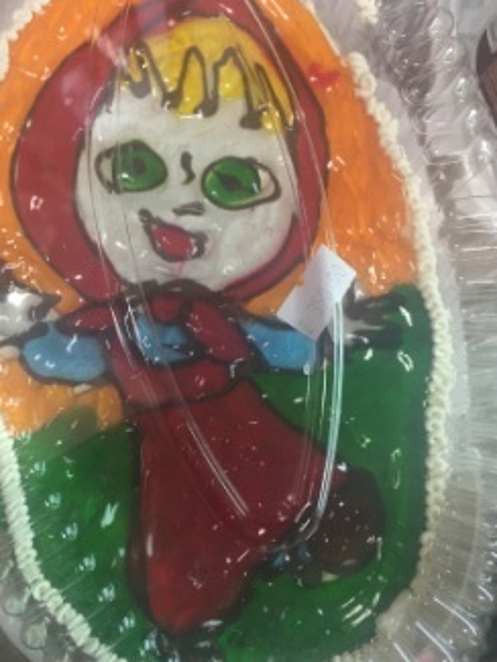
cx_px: 194
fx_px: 765
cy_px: 326
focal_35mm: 40
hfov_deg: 35.8
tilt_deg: -79.0
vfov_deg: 46.8
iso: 125
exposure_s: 1/33
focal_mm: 4.15
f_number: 2.2
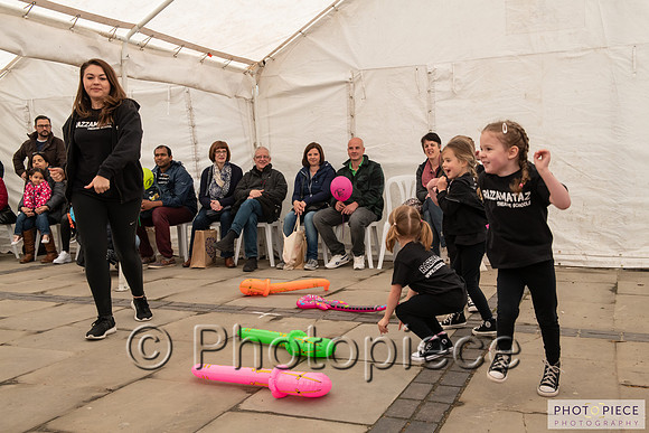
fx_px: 685
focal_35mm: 38
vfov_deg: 35.1
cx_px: 324
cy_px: 216
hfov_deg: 50.7
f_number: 8
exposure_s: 1/320
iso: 900
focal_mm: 38
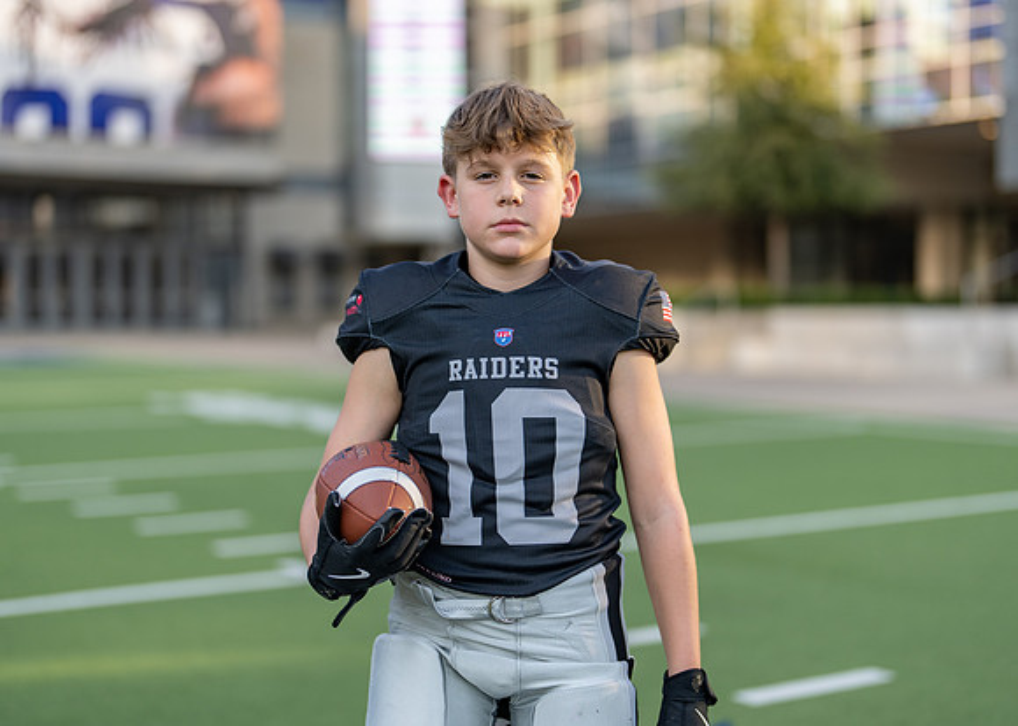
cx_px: 514
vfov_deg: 24.1
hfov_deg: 33.3
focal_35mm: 59
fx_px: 1700
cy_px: 360
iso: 100
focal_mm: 50
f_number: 1.2
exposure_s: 1/2000
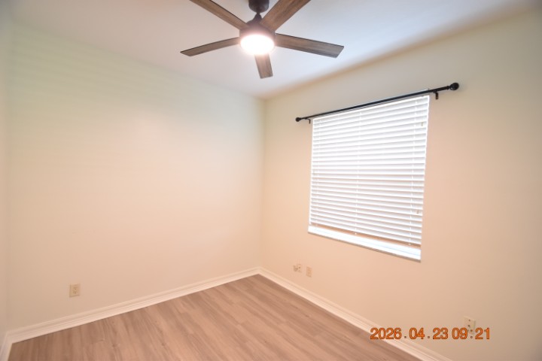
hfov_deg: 100.4
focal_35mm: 15
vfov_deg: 77.3
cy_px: 180
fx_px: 226
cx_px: 271
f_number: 3.5
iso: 800
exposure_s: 1/20
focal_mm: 10
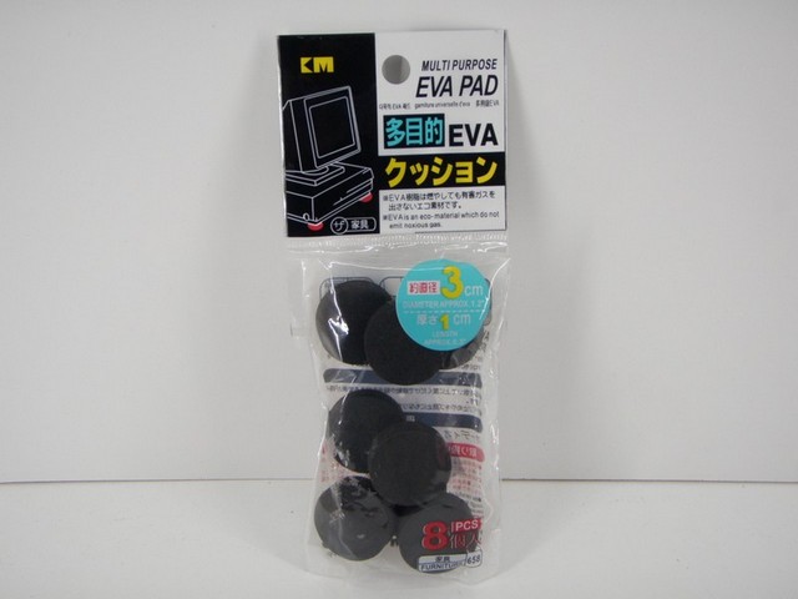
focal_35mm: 51
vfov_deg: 28.6
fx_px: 1176
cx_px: 399
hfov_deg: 37.5
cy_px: 300
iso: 160
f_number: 4
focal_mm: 9.13
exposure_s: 1/40
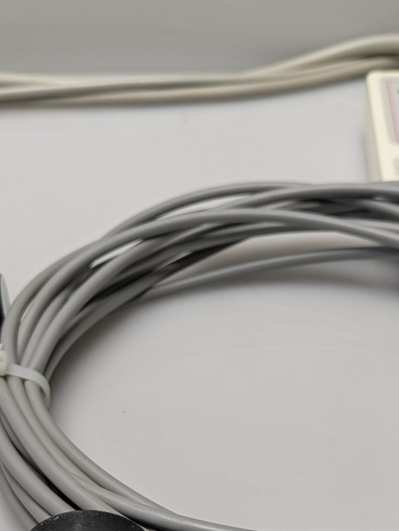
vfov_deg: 29.8
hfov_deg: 22.9
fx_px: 983
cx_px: 237
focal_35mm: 64
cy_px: 399
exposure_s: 1/130
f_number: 1.85
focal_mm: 6.81
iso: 58
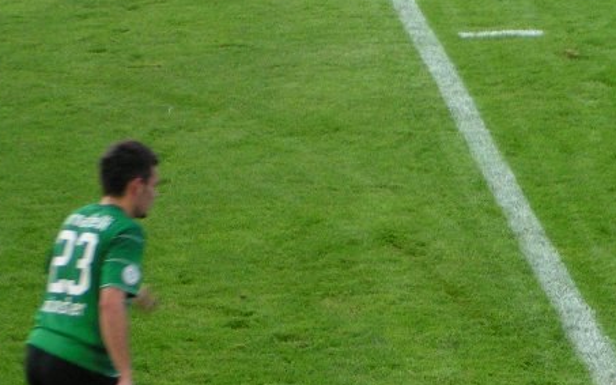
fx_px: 3743
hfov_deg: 9.4
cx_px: 502
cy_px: 321
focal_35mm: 223
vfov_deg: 5.9
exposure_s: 1/60
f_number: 3.5
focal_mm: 18.2
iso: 200
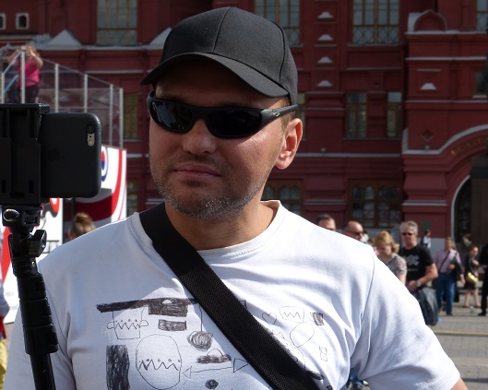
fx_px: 1401
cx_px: 208
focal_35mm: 97
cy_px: 217
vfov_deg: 15.9
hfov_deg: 19.8
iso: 100
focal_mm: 13.2
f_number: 4.5
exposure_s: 1/1000
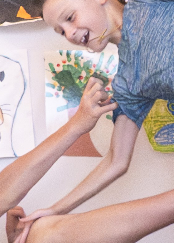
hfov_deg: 7.8
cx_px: 177
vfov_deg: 10.9
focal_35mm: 184
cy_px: 129
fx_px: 1271
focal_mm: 18
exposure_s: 1/200
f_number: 4.5
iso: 2500
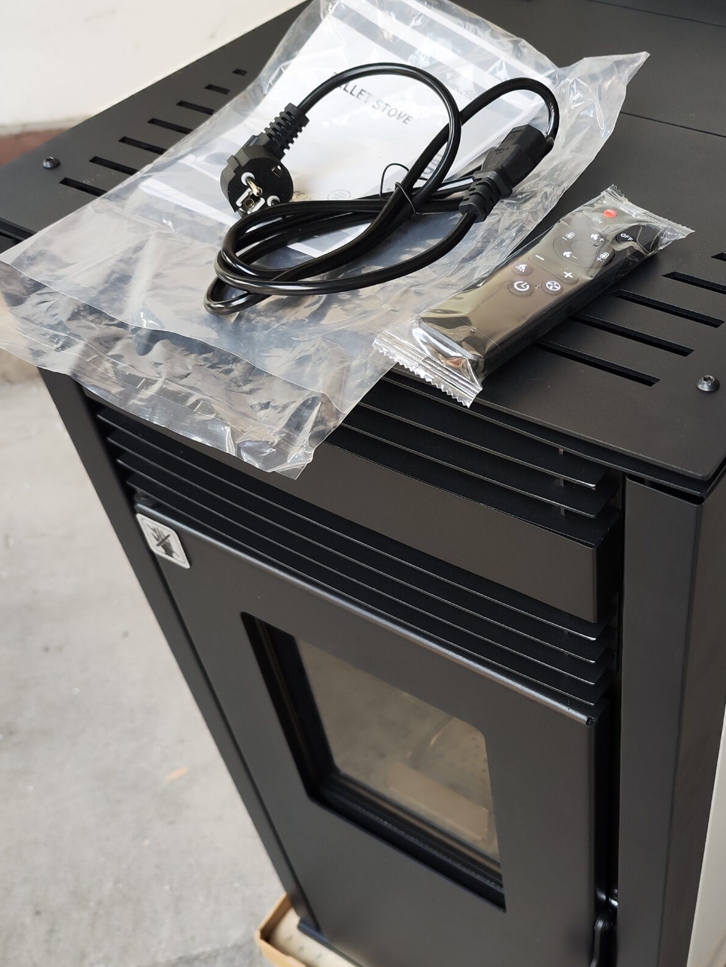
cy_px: 554
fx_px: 1034
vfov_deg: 50.0
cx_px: 541
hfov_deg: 37.8
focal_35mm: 37
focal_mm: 7.01
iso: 241
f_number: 1.69
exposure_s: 1/100
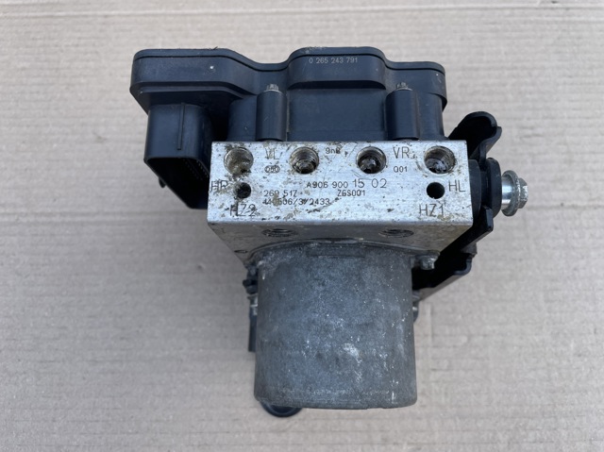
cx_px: 302
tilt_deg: -71.7
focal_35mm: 26
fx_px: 453
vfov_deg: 53.0
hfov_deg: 67.3
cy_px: 226
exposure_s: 1/666
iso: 32
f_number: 1.6
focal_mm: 4.2
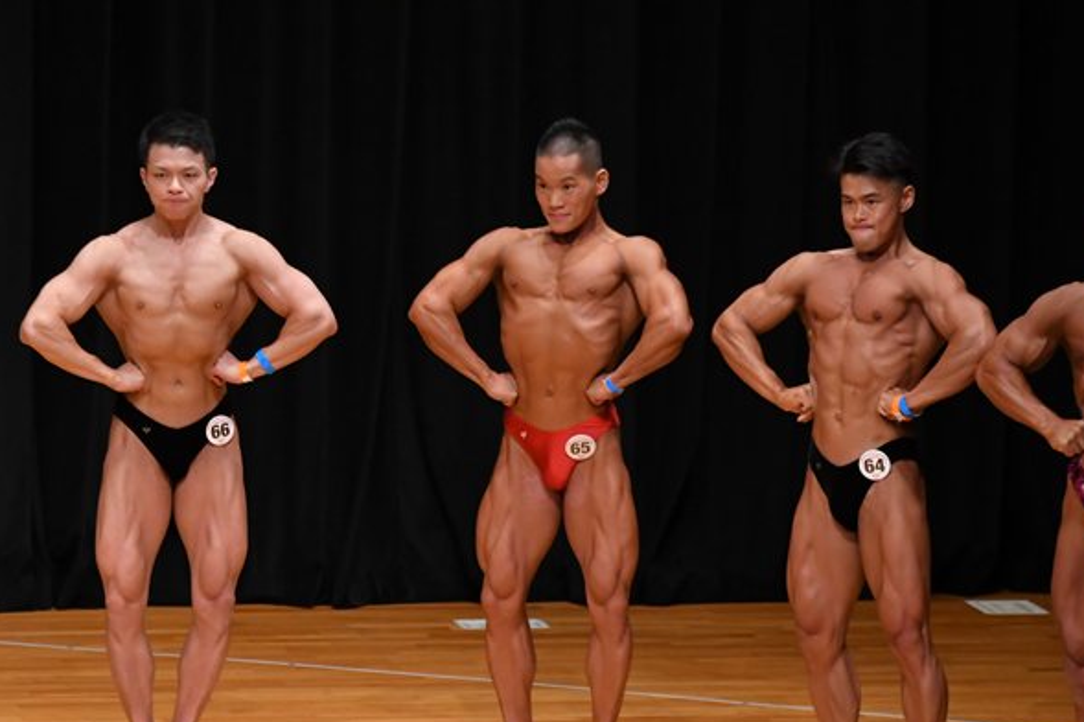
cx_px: 411
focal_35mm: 316
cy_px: 396
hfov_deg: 6.5
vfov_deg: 4.3
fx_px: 9509
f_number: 5.6
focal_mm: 160
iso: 3200
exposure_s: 1/400
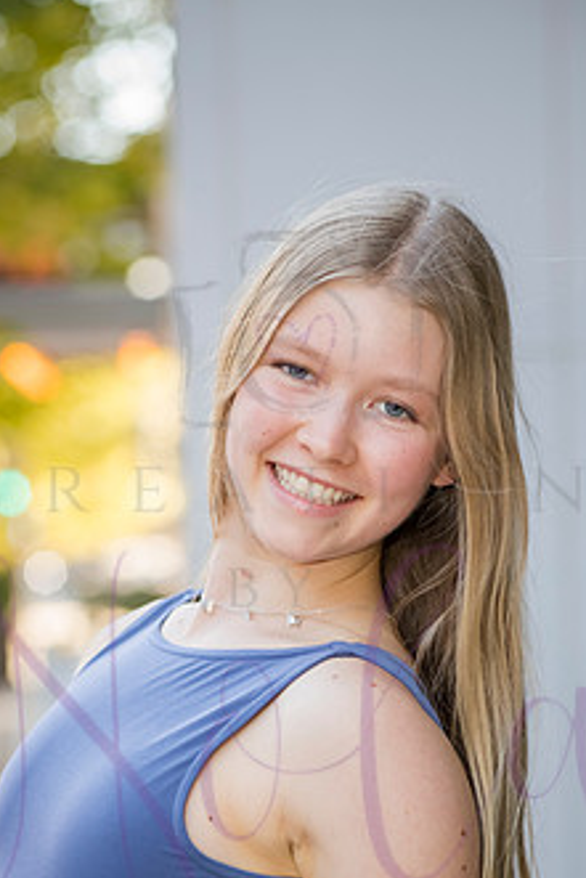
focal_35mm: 136
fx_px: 3317
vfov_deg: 15.0
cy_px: 584
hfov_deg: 10.1
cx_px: 308
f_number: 4.5
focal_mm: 100
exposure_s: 1/400
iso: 800
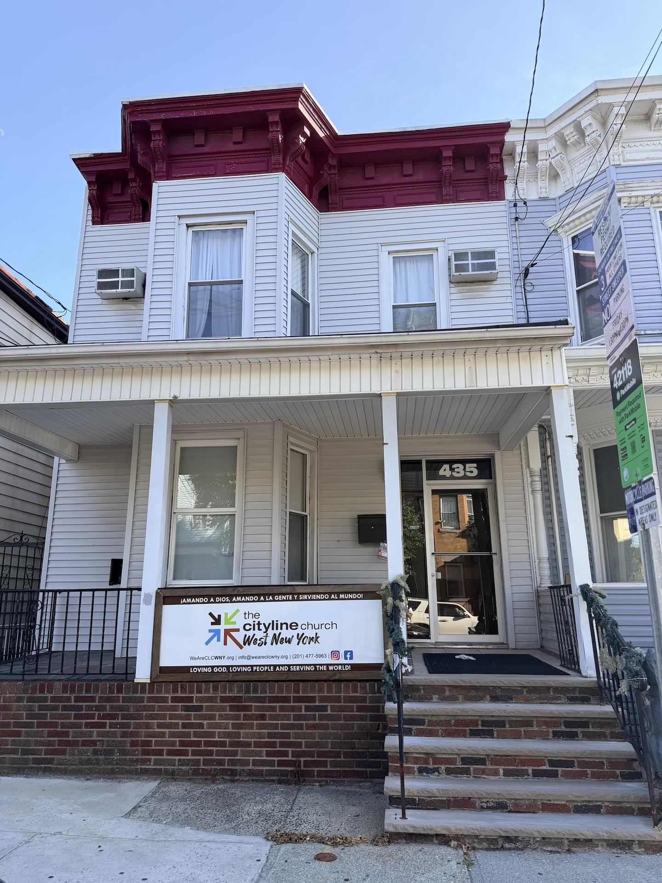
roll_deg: +0.5
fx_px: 612
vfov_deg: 71.6
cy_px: 442
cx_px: 331
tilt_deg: +13.0
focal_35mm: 24
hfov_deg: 56.8
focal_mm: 6.76
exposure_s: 1/1230
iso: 100
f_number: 1.78
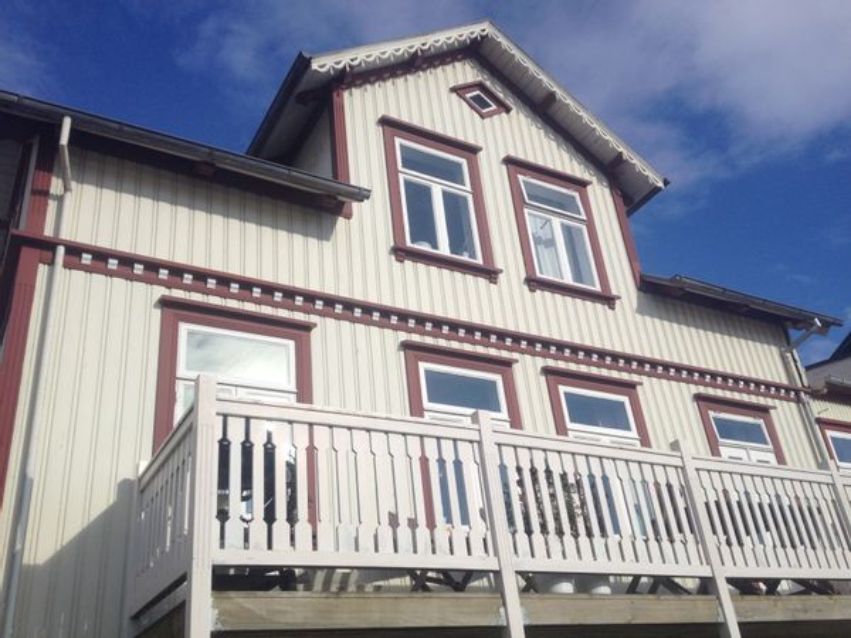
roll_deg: +7.0
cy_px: 319
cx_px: 426
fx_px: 860
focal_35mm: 35
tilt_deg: +28.6
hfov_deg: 52.6
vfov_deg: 40.7
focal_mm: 4.28
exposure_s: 1/2513
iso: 50
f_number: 2.4
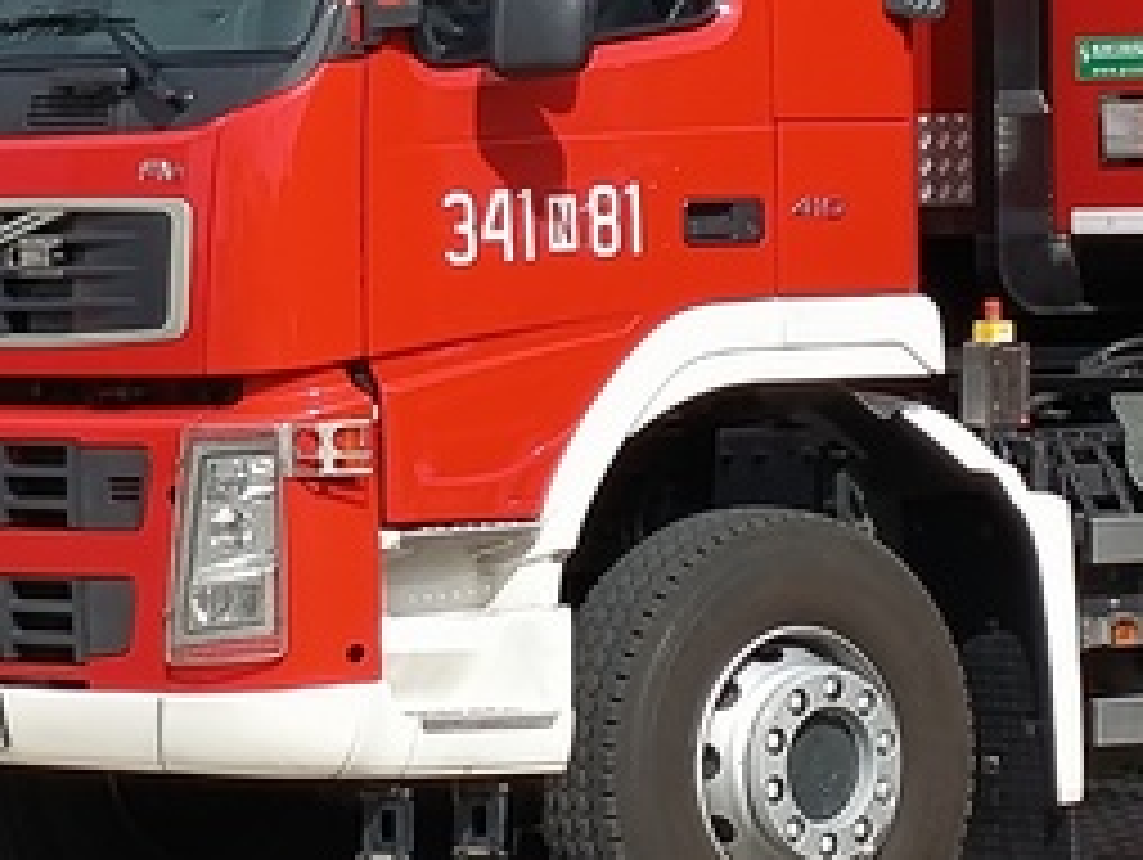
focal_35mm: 272
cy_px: 54
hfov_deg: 7.3
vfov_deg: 5.5
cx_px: 542
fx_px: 8990
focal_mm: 5.27
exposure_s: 1/683
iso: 51
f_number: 1.7
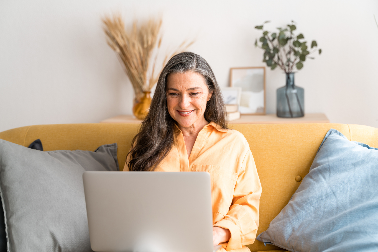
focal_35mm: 49
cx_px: 189
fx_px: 515
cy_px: 126
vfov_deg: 27.5
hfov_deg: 40.3
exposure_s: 1/50
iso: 50
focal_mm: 49
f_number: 2.8
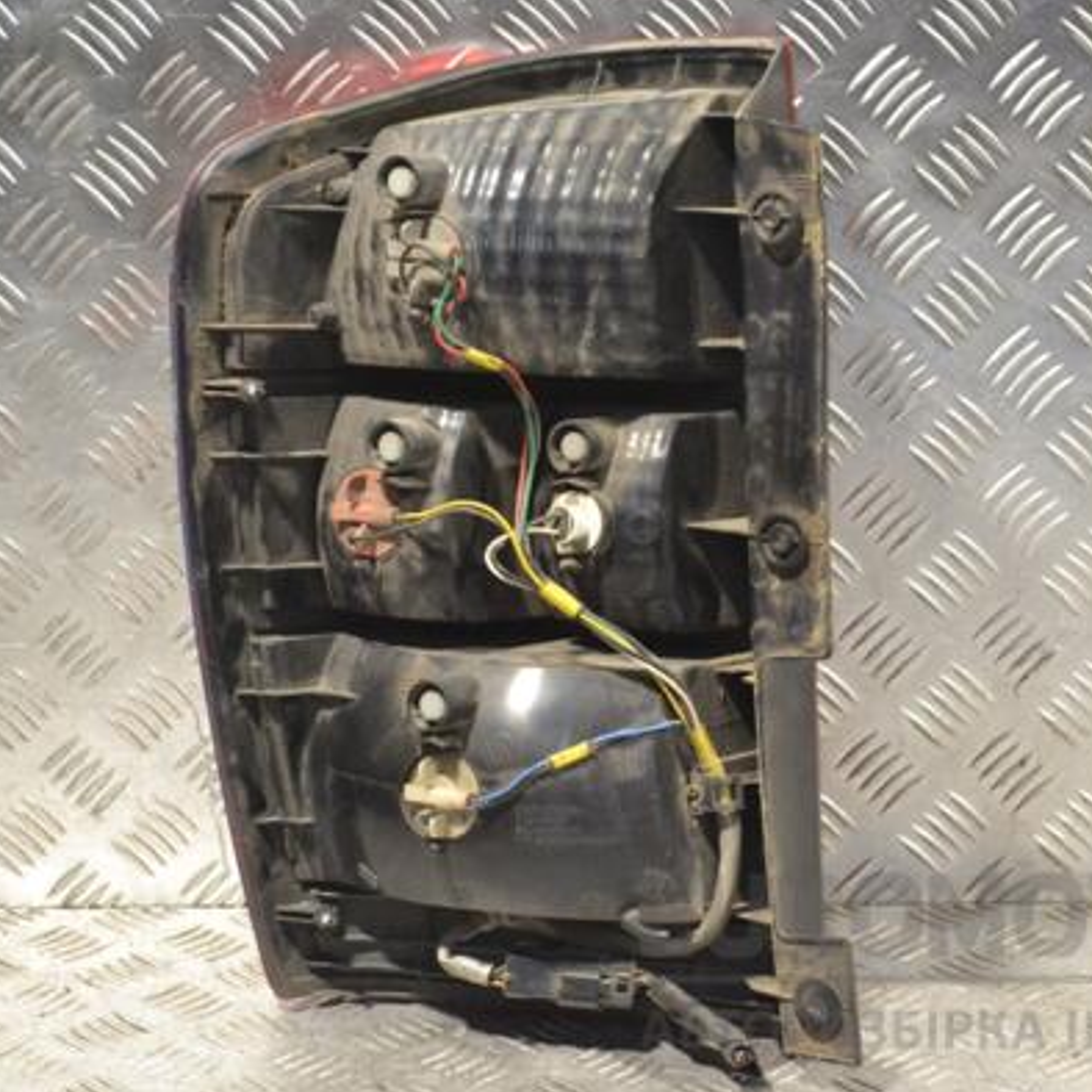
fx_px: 3462
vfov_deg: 17.9
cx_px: 588
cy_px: 546
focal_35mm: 97
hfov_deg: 17.9
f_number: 7.1
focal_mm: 50
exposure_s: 1/200
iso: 3200
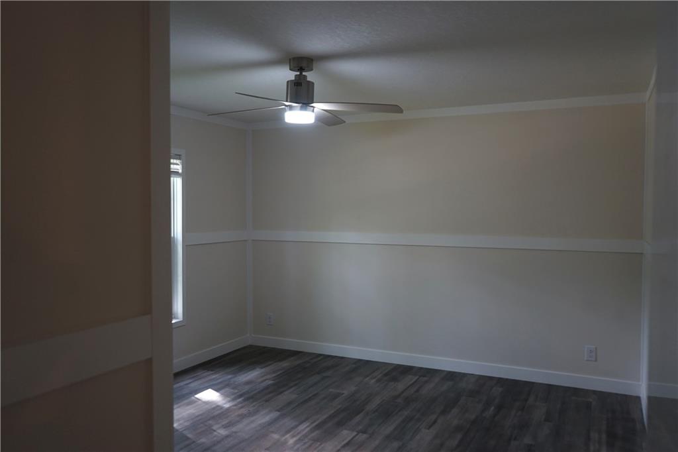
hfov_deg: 63.7
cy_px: 226
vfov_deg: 44.9
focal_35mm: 29
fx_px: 546
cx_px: 339
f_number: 3.5
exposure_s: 1/60
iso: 400
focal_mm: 29
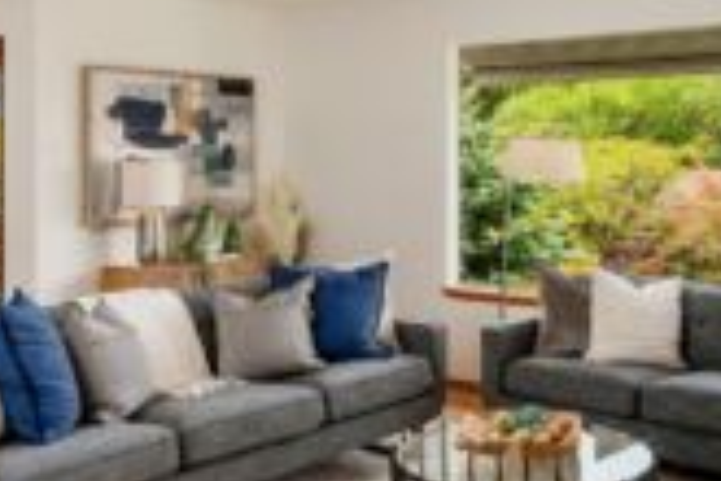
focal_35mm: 46
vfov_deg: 28.7
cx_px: 459
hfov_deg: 42.4
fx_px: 921
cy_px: 369
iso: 100
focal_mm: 19
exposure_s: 1/13
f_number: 7.1
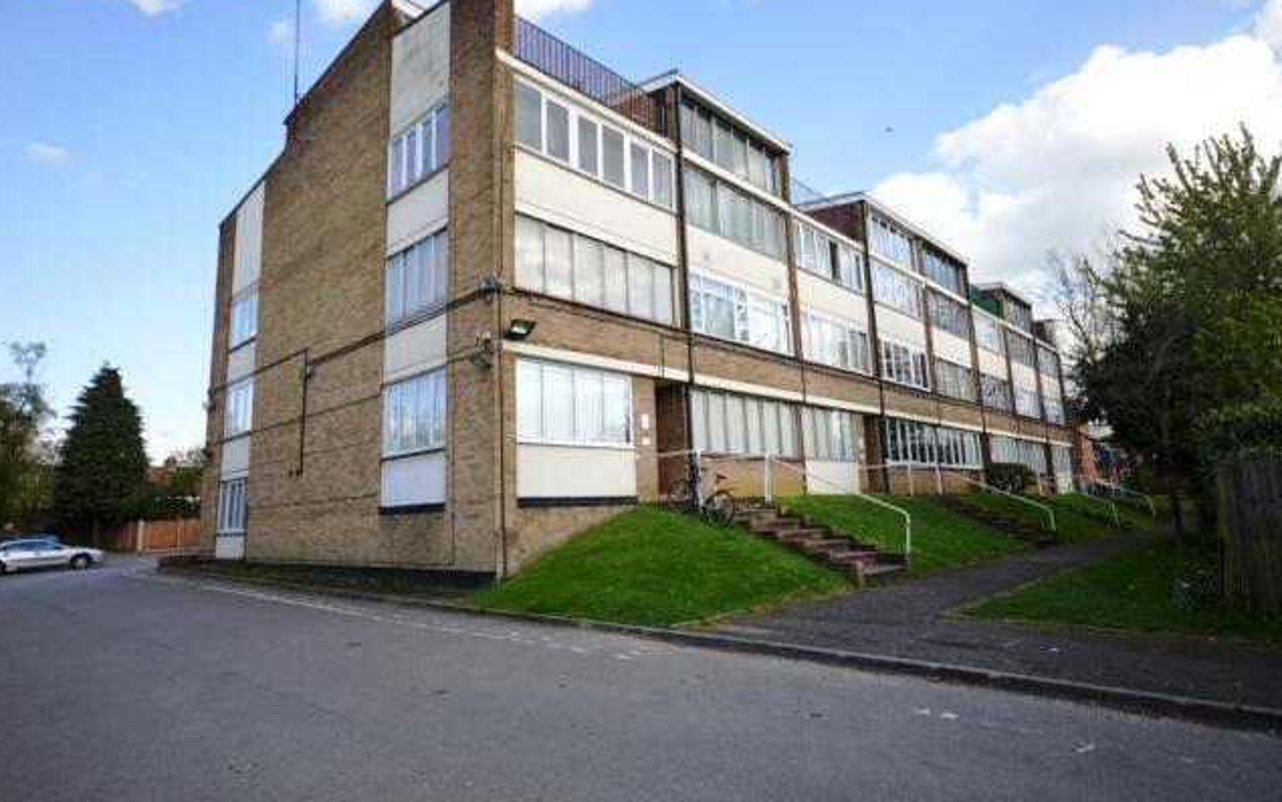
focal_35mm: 21
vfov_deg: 58.4
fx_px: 717
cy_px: 386
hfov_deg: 83.6
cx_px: 652
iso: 100
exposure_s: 1/125
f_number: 5.6
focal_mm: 13
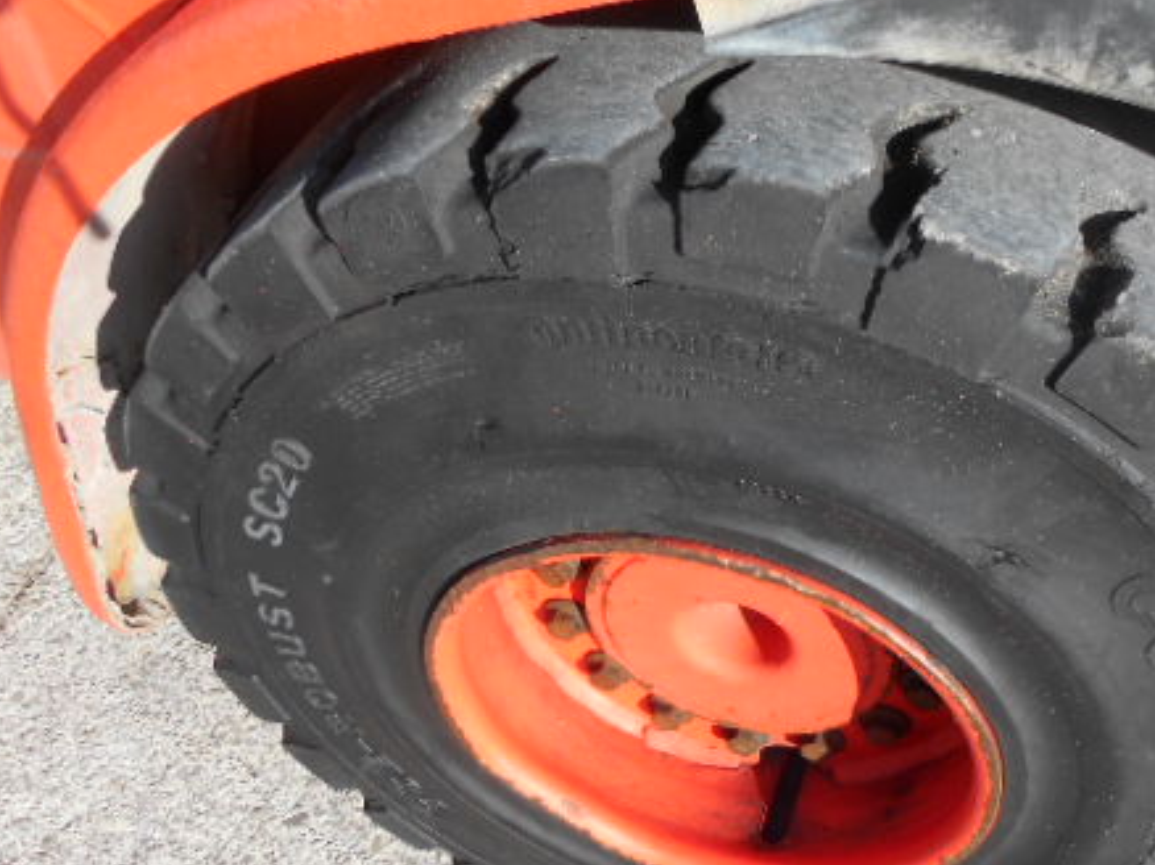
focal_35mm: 38
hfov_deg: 48.6
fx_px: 1267
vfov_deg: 37.6
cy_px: 506
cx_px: 717
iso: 80
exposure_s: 1/320
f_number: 3.2
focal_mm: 4.6
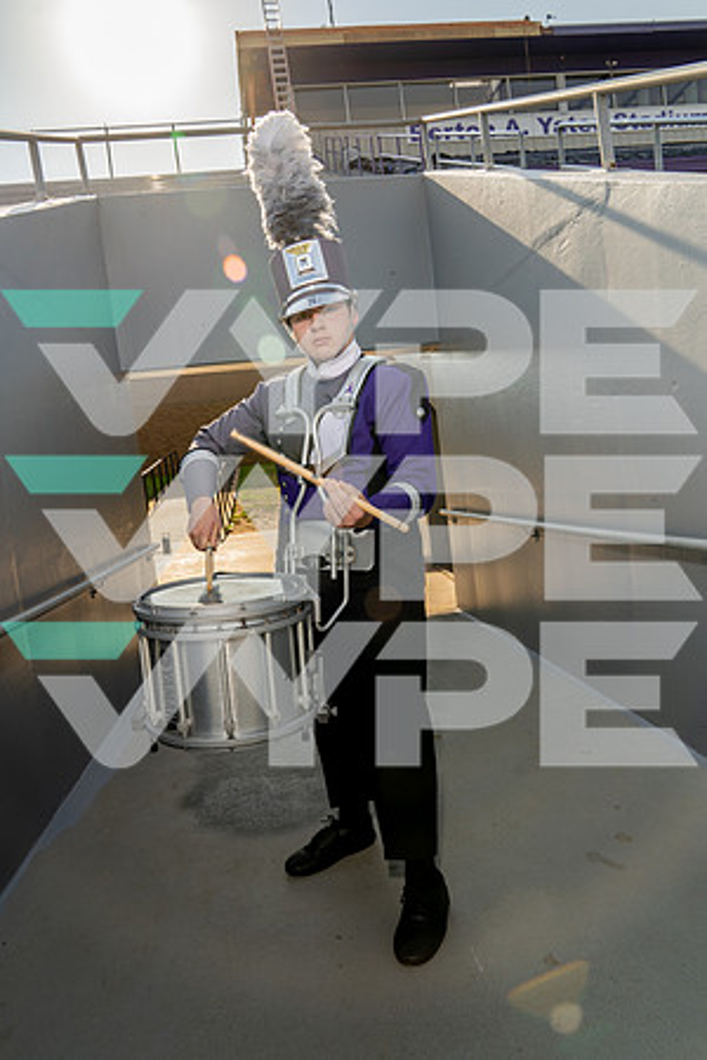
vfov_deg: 73.7
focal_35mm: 24
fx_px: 707
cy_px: 530
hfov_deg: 53.1
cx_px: 354
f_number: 8
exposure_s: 1/250
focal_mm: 24
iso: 100
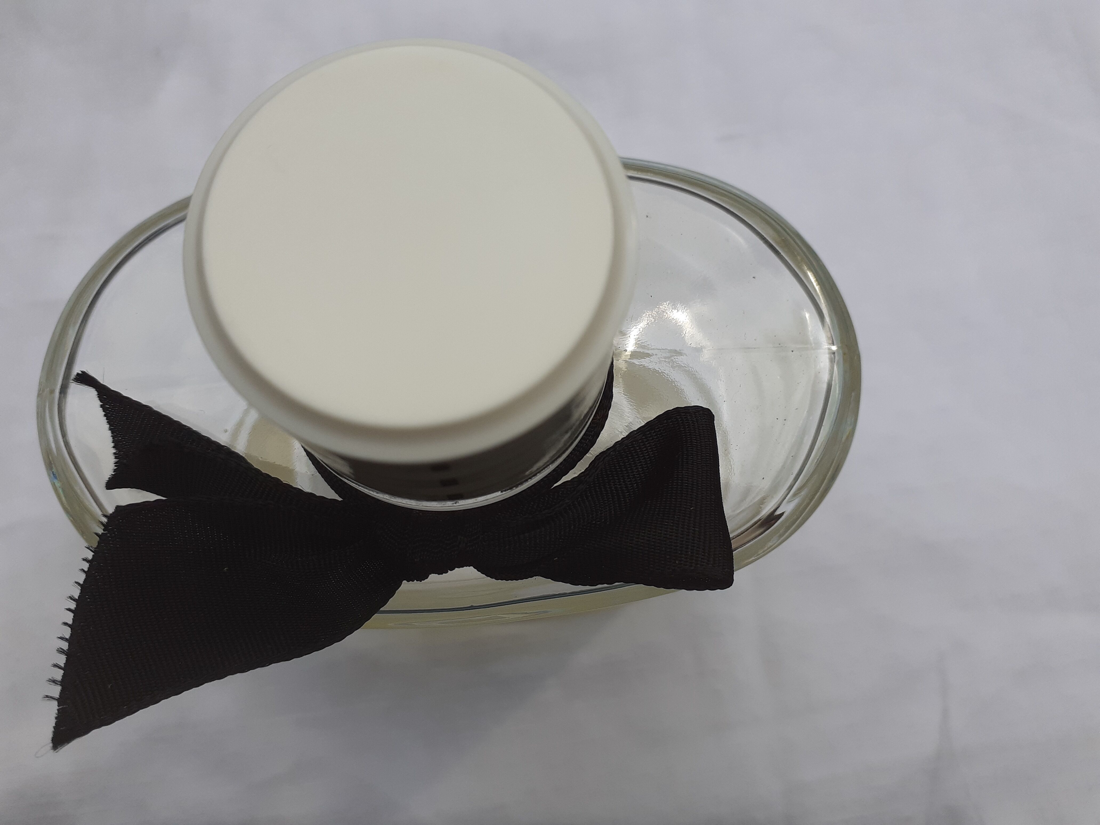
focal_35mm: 27
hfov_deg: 65.3
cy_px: 412
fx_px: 858
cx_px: 550
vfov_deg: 51.4
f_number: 1.9
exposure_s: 1/1166
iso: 40
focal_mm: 3.6
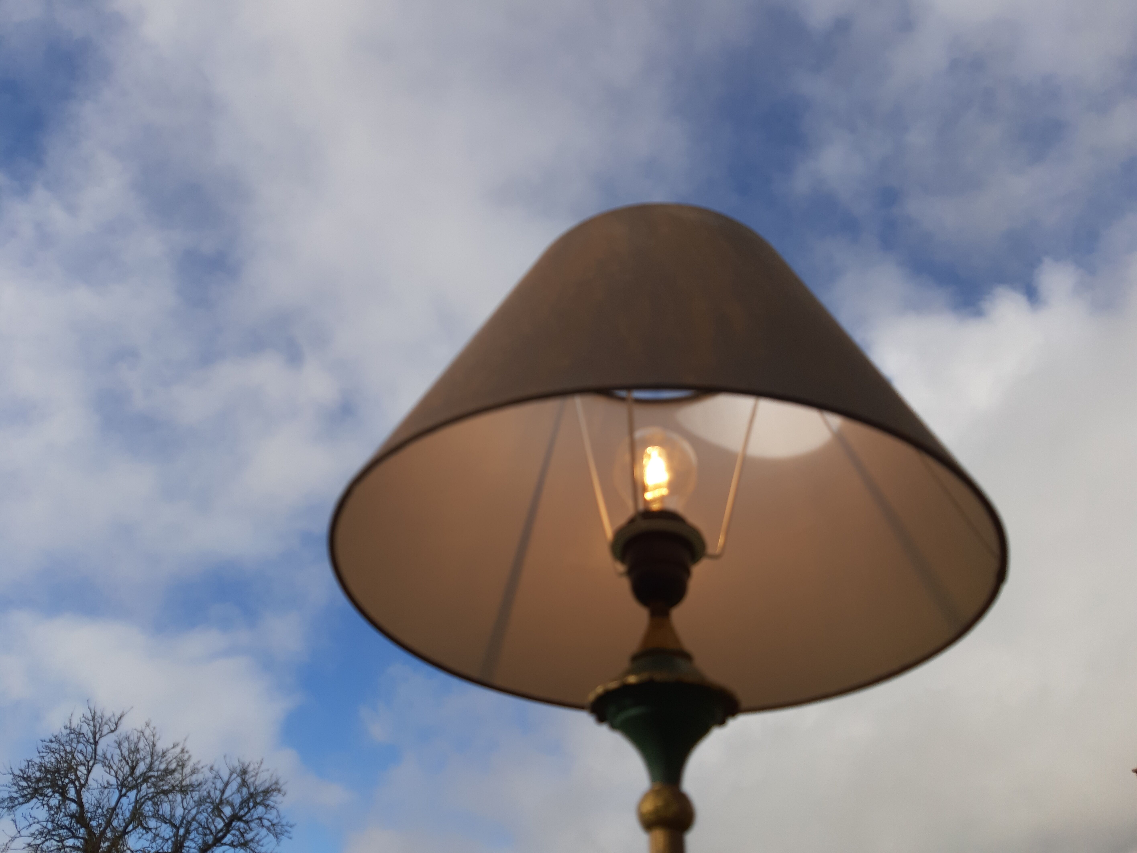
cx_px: 568
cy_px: 426
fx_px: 887
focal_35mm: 27
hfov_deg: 65.3
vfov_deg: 51.4
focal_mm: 3.93
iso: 40
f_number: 1.7
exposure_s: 1/2024
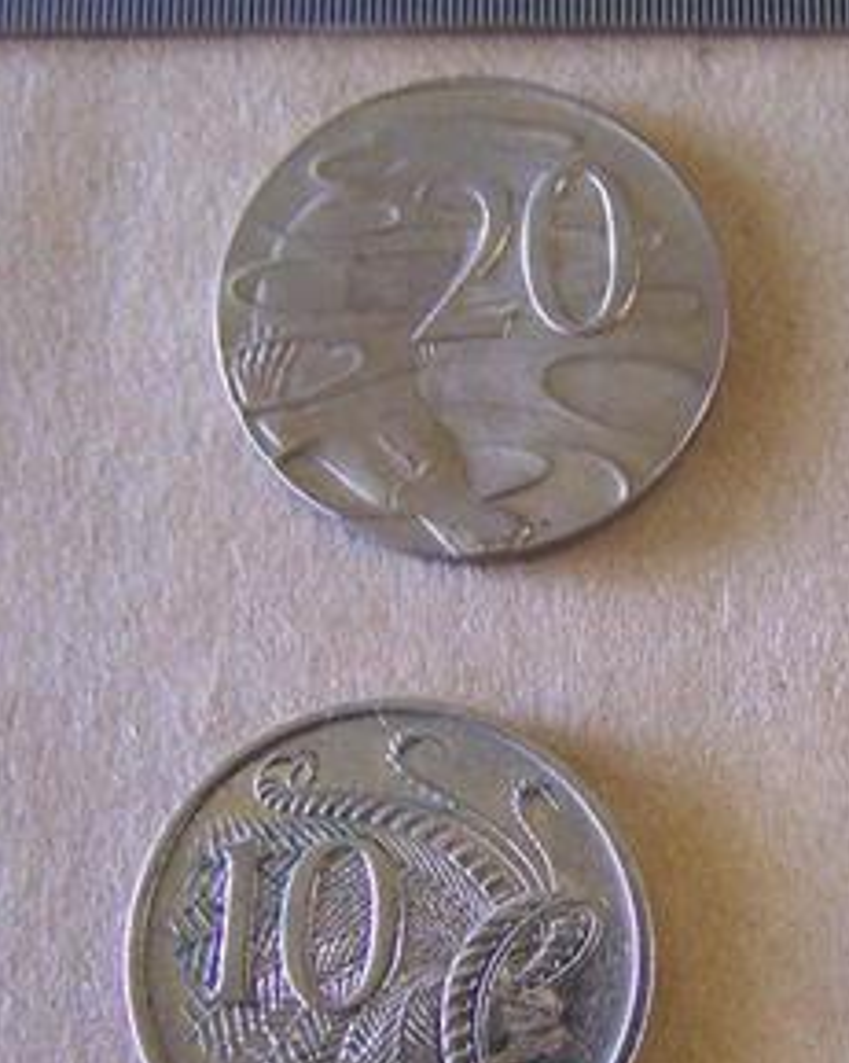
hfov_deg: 18.4
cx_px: 757
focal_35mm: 82
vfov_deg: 23.1
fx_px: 2577
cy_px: 750
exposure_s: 1/10
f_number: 2.8
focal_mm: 6.3
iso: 200
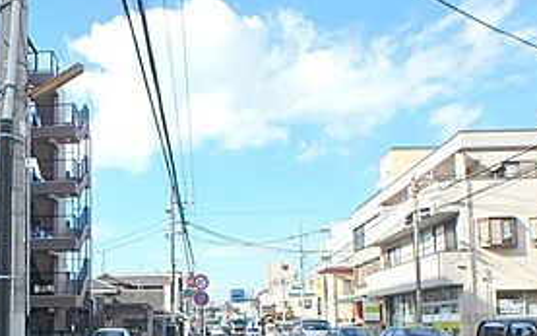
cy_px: 295
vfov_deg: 33.6
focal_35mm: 36
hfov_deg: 52.6
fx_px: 527
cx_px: 163
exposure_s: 1/640
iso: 125
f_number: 3.5
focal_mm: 3.7
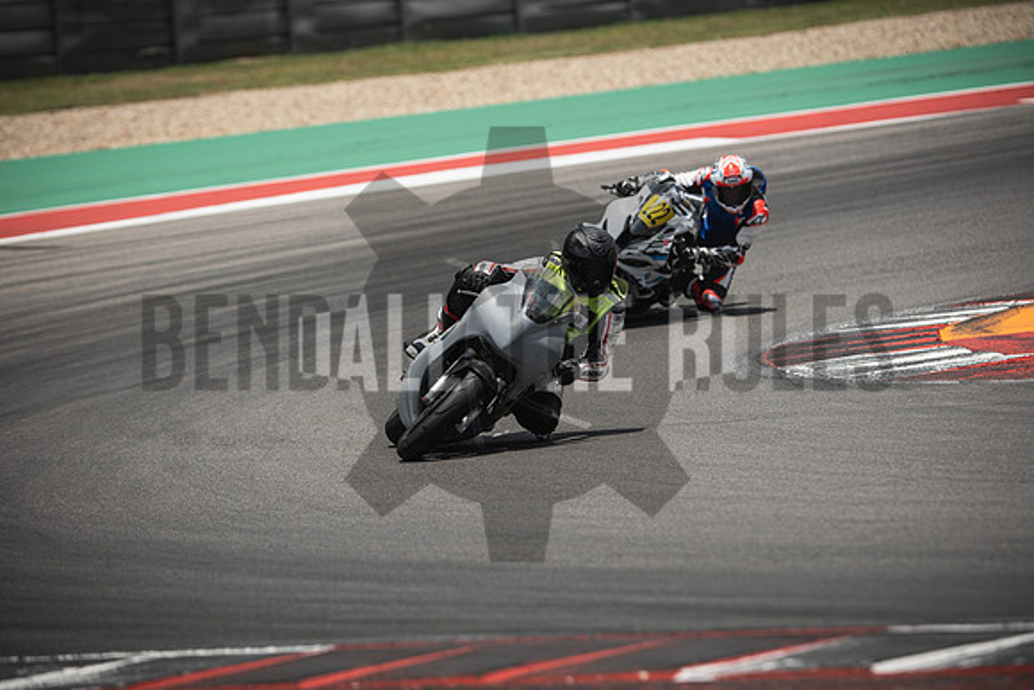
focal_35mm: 300
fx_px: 8618
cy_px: 345
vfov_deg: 4.6
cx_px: 517
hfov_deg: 6.9
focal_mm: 200
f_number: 2.8
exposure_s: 1/2000
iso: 125
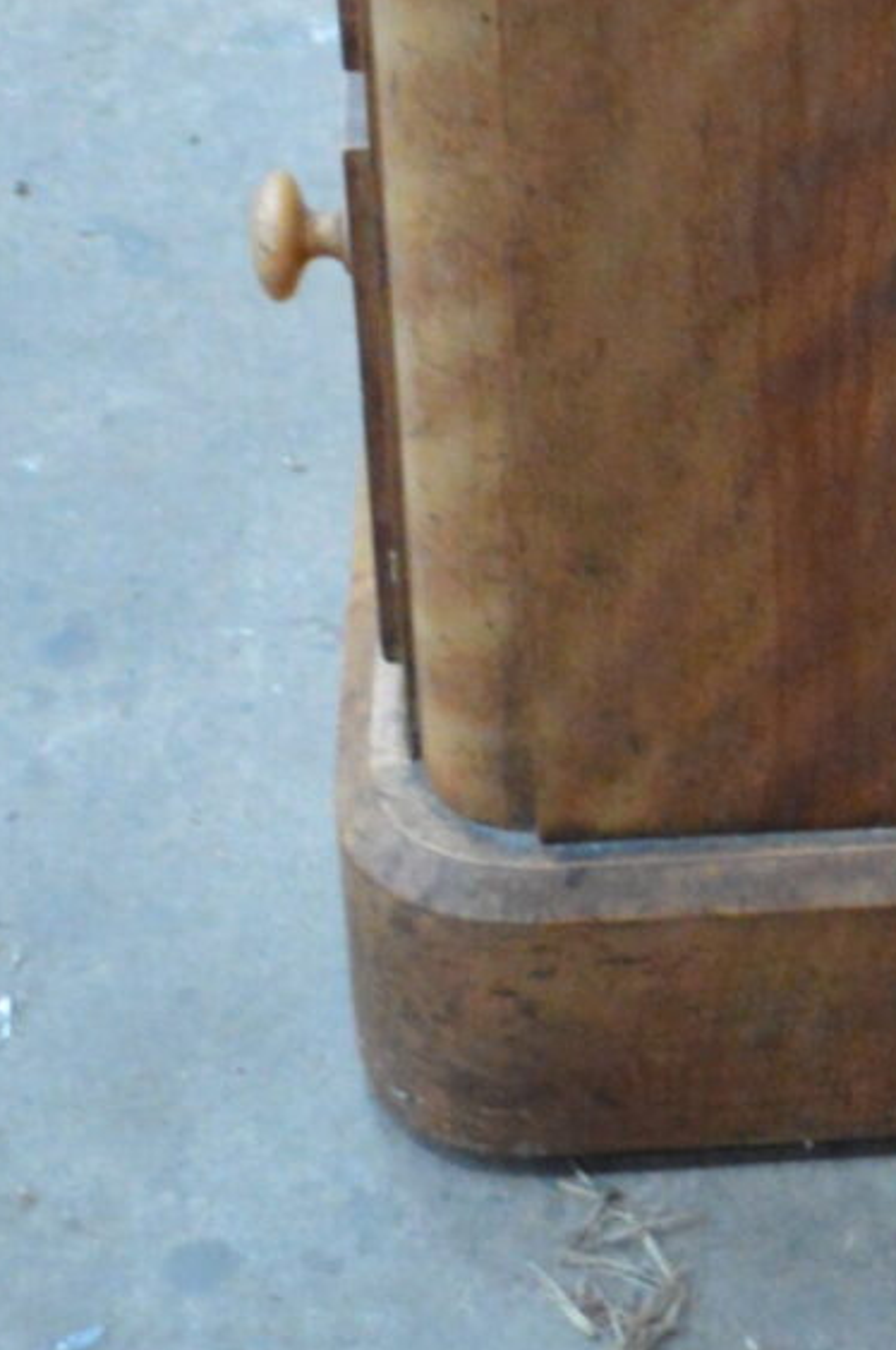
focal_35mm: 131
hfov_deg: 9.9
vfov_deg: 15.0
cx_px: 1564
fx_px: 4902
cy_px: -352
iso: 3200
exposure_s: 1/60
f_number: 4
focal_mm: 24
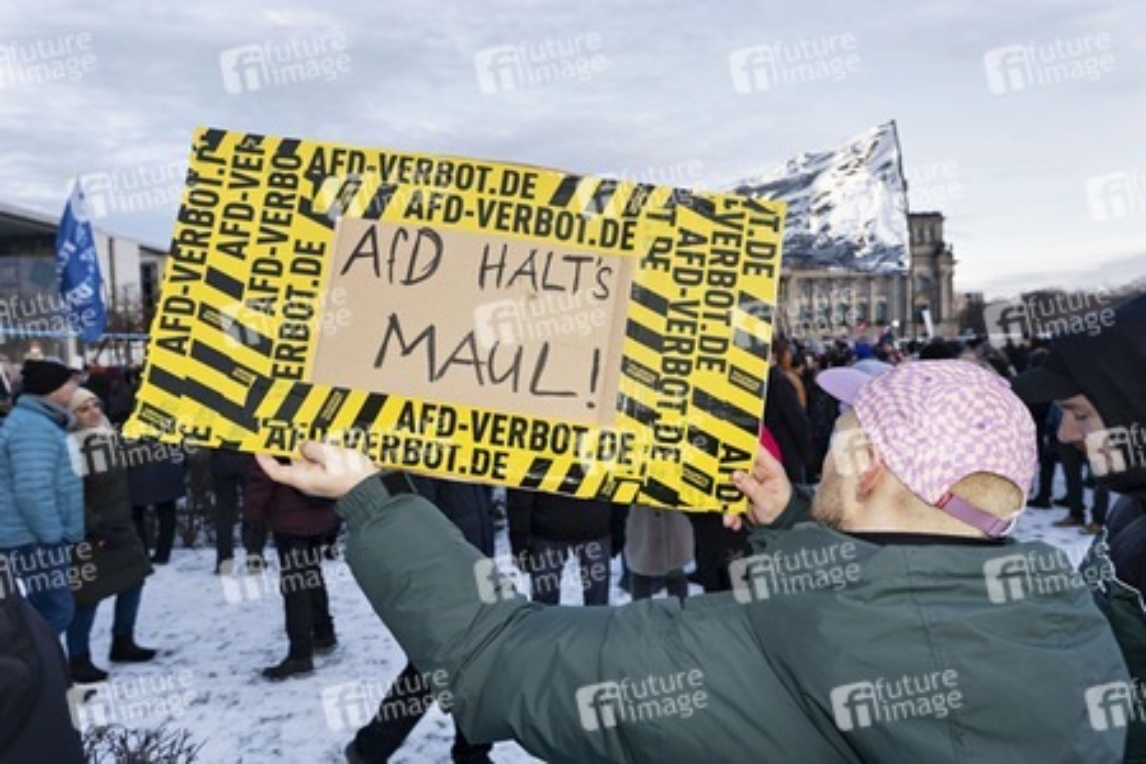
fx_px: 764
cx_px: 573
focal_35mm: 24
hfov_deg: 73.7
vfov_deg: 53.1
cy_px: 382
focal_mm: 24
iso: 250
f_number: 5
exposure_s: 1/125
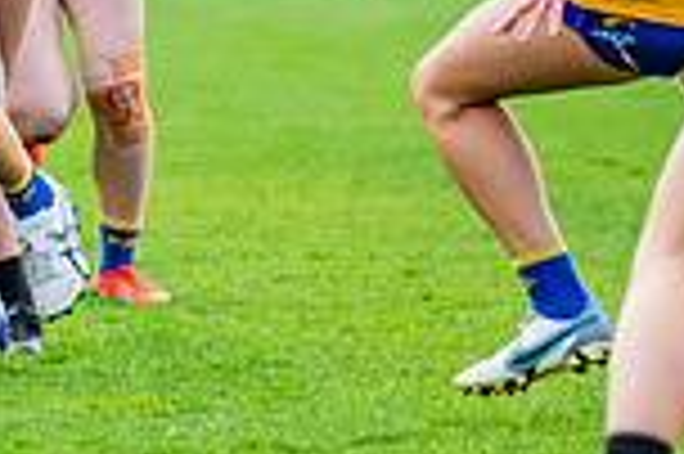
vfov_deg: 0.8
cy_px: -39
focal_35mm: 1634
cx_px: -518
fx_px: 31012
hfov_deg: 1.3
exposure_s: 1/1600
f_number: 4.5
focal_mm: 290
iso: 800
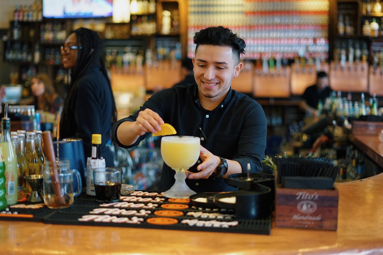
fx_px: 532
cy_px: 128
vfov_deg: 27.0
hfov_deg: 39.6
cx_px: 192
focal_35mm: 50
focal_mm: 50
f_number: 2
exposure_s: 1/200
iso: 1250
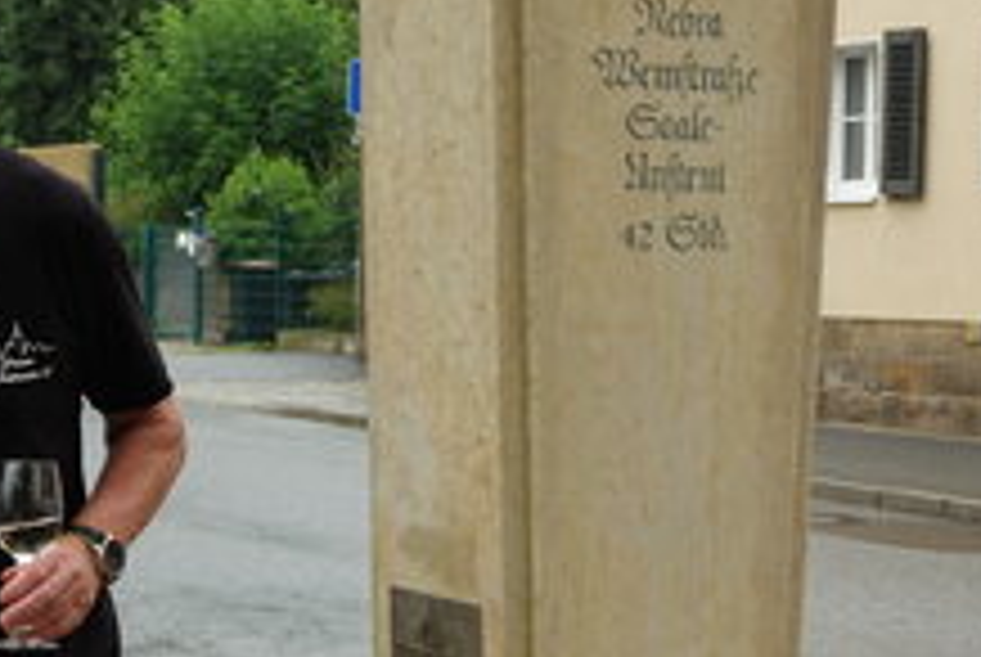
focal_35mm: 119
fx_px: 3247
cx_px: 180
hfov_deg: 17.0
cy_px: 551
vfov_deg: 11.5
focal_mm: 23.95
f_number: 3.5
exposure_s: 1/200
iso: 100
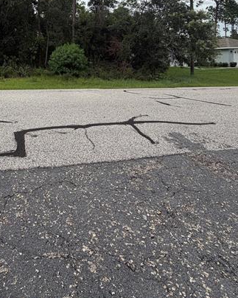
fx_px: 229
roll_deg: +0.5
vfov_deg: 60.8
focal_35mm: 26
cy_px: 60
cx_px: 52
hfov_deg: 51.9
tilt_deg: -0.7
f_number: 2.2
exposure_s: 1/864
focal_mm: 2.22
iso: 20
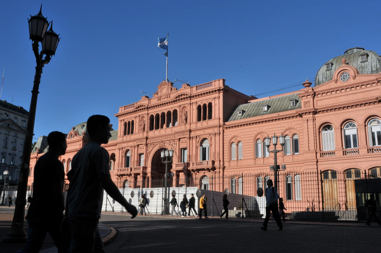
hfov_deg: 58.8
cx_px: 183
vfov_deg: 41.0
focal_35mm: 32
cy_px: 123
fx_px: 338
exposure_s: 1/160
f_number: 20
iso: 200
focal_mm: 20
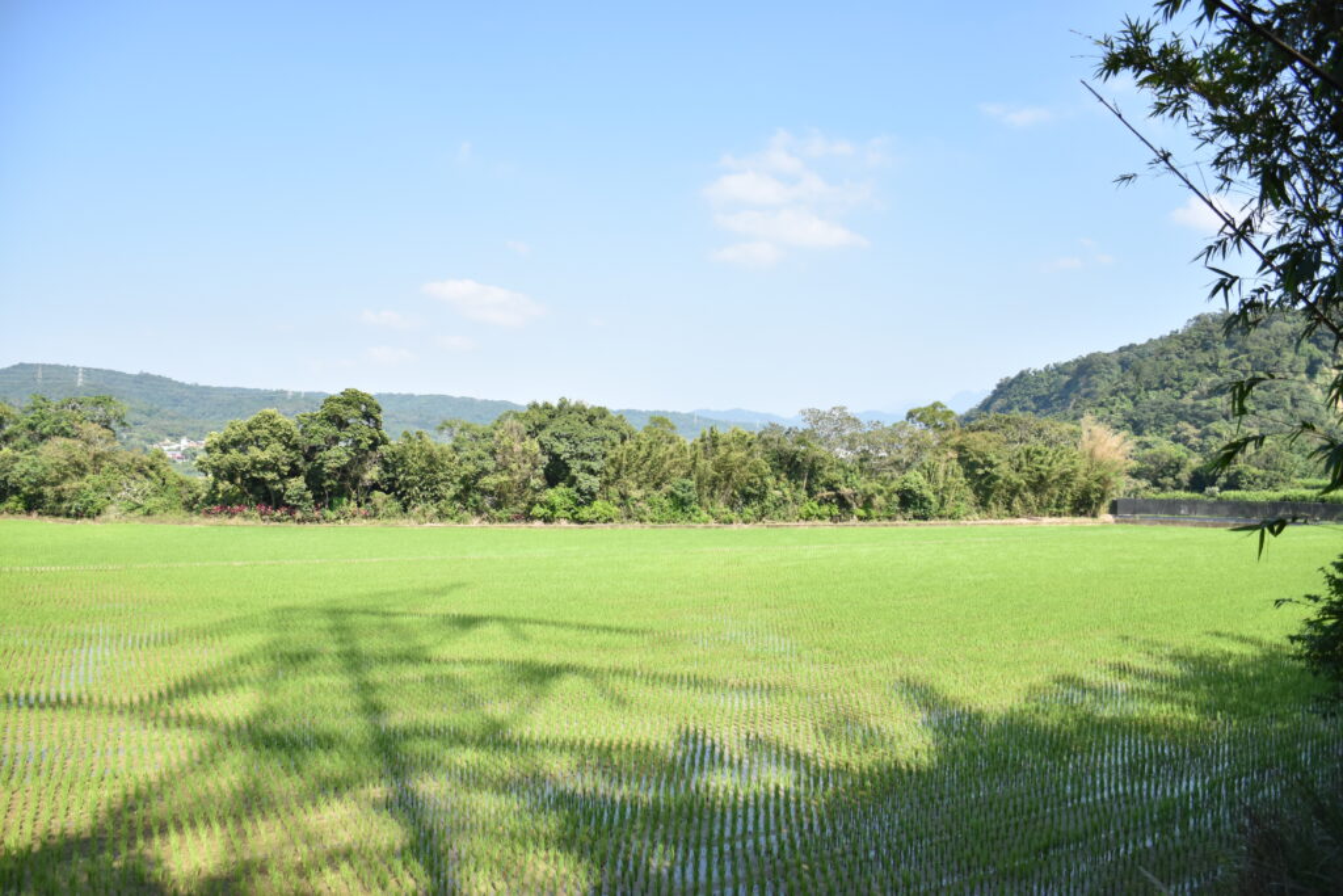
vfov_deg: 47.9
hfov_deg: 67.4
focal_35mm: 27
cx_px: 672
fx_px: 1007
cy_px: 448
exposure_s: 1/1600
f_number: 3.5
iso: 400
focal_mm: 18
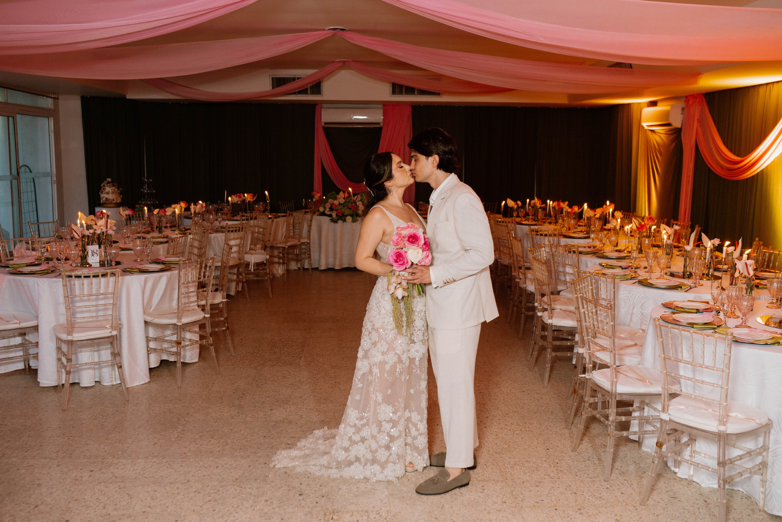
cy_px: 261
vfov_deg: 37.9
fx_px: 760
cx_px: 391
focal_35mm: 35
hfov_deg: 54.4
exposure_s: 1/160
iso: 400
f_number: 2.8
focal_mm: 35
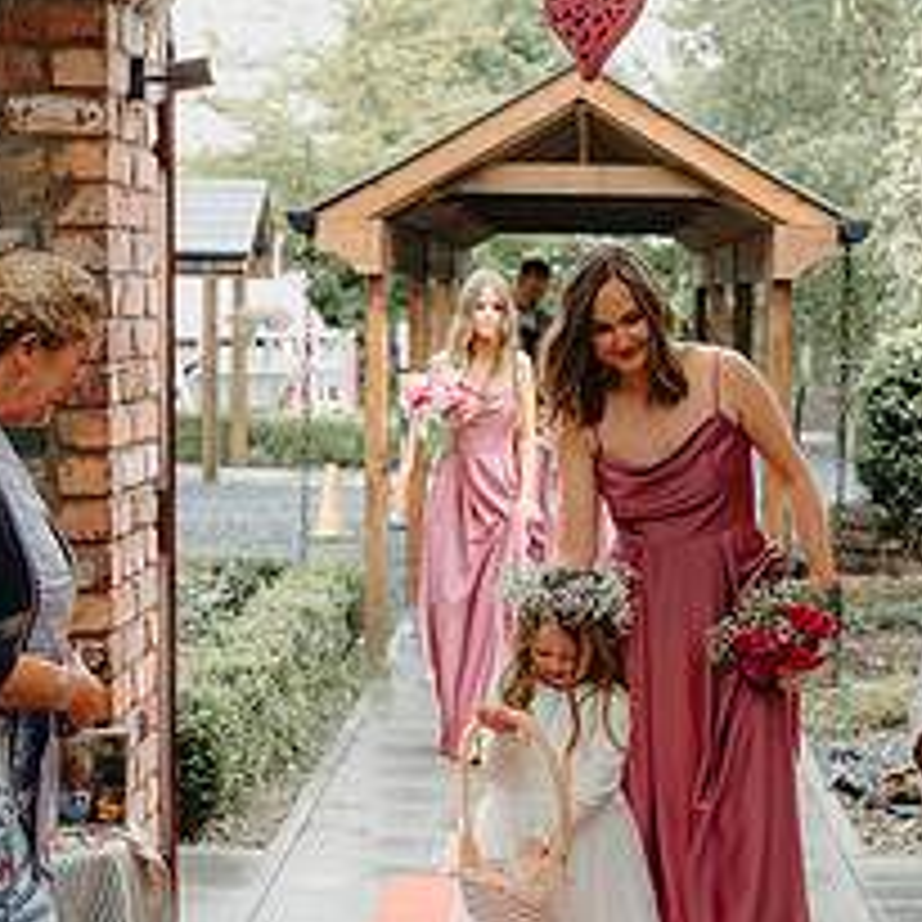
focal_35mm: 84
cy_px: 609
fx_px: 2531
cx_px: 585
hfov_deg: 20.6
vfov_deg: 20.6
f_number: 2.5
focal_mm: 35
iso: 100
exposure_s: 1/320
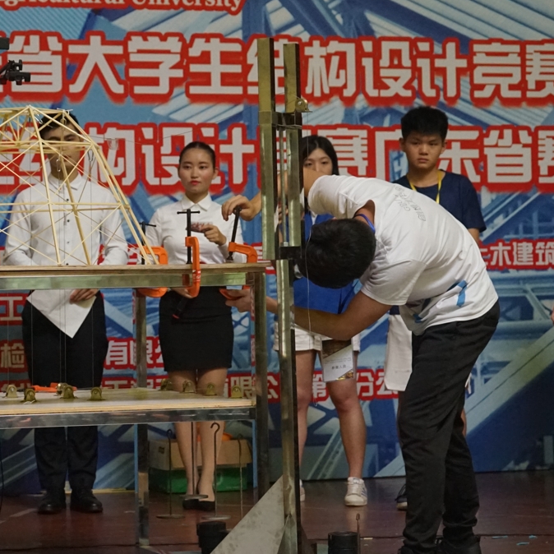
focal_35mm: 120
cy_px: 295
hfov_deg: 14.4
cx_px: 89
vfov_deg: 14.5
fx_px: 2173
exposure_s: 1/160
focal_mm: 61
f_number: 5.6
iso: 4000
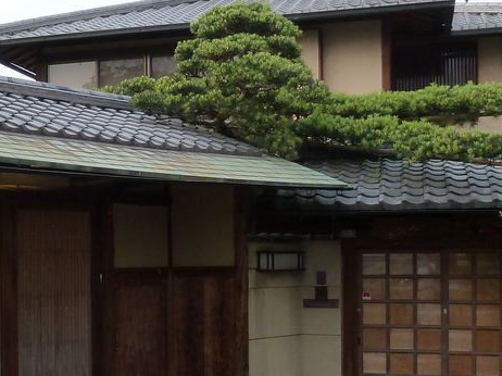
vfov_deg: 22.4
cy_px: 259
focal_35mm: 65
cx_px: 58
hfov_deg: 28.8
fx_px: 942
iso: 125
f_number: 3.3
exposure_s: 1/50
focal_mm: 4.1
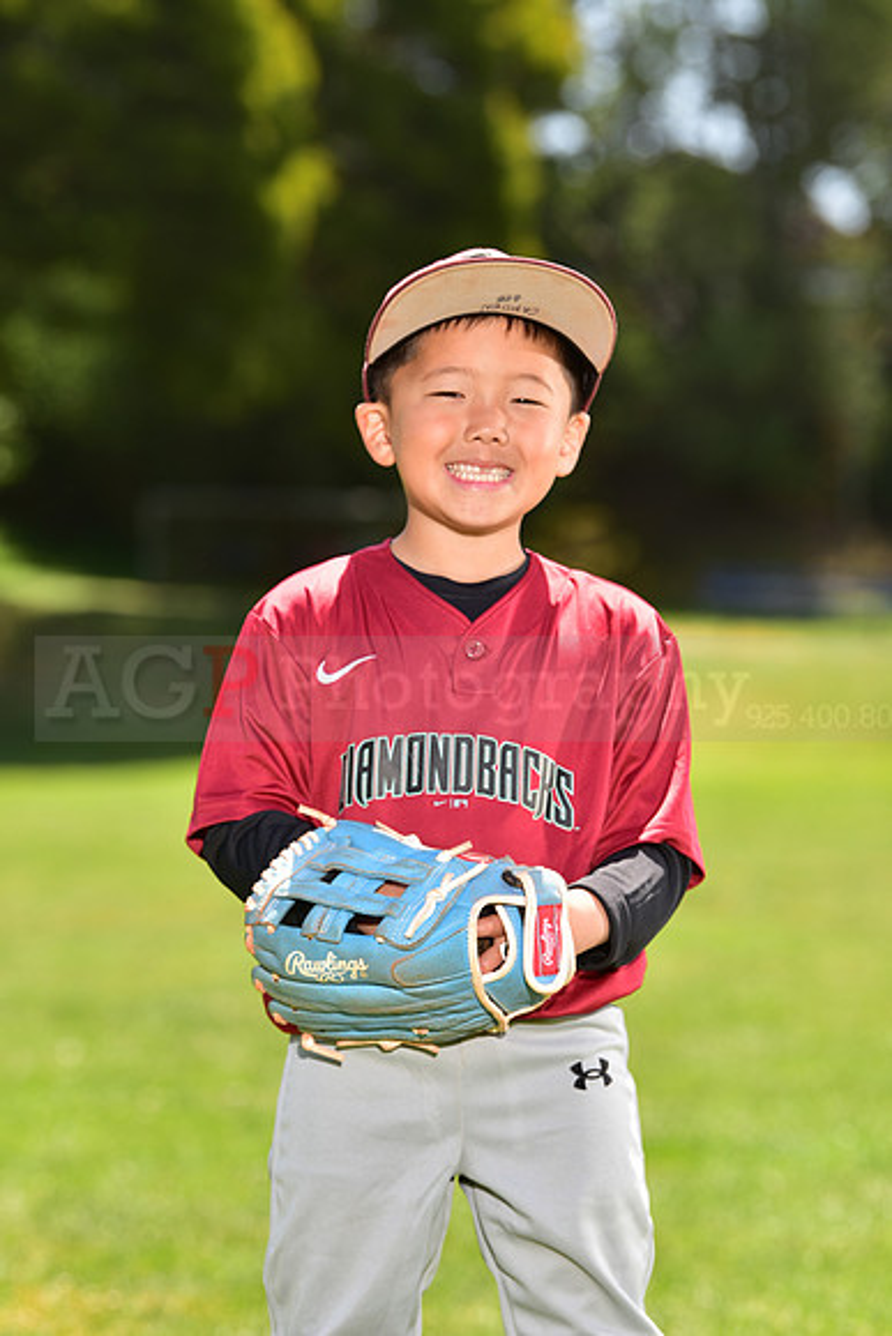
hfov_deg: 9.2
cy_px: 668
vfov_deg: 13.7
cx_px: 446
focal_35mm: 150
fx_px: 5571
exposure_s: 1/200
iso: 80
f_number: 5
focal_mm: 150
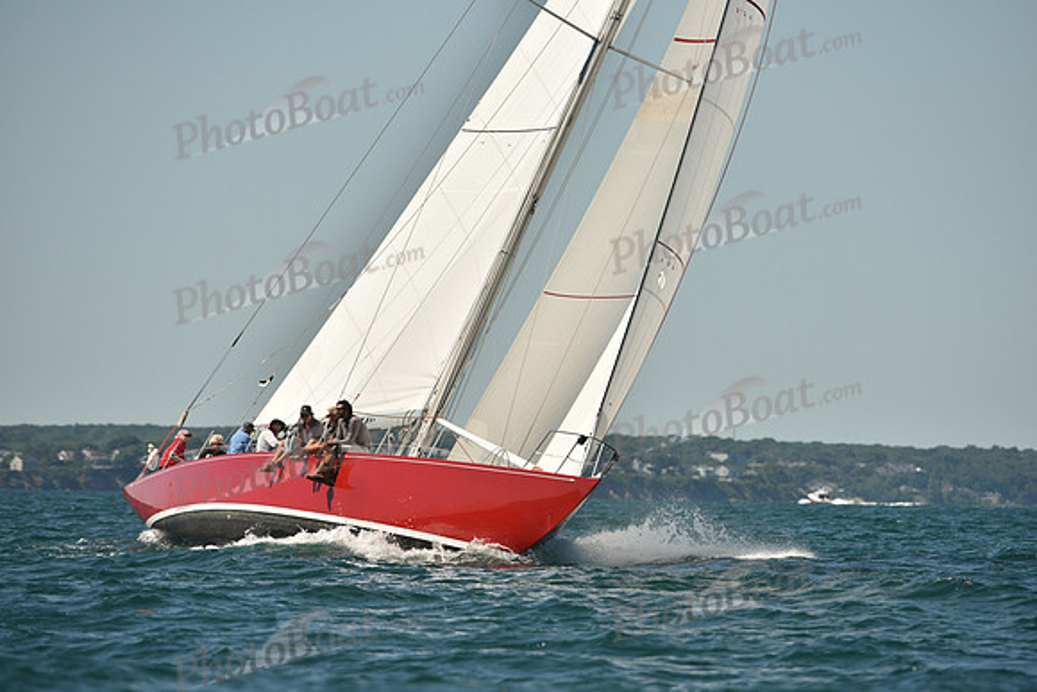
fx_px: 10948
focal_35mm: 380
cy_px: 346
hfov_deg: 5.4
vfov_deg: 3.6
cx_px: 518
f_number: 7.1
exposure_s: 1/1600
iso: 250
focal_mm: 380
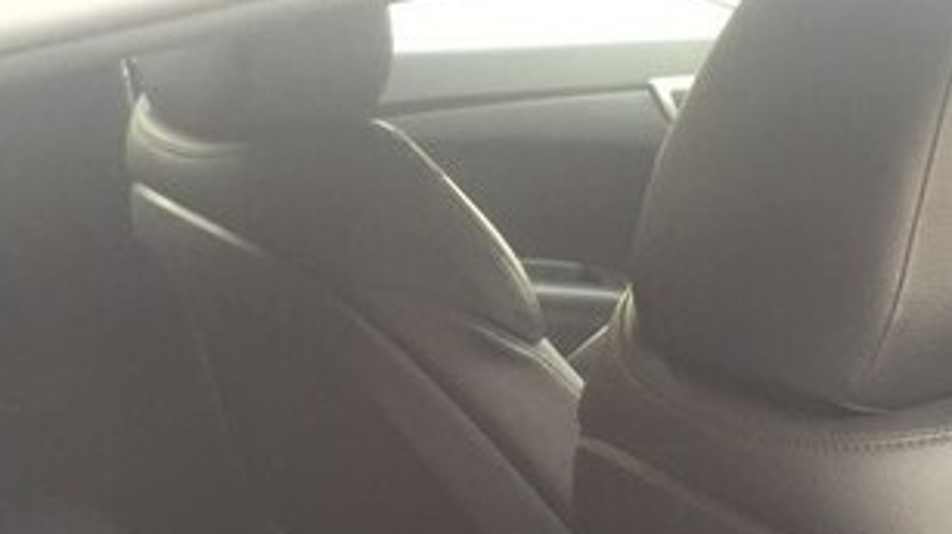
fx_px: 1715
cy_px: 703
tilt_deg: -27.3
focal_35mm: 68
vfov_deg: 16.6
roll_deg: -2.0
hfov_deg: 31.0
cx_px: 546
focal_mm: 4.15
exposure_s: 1/33
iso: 125
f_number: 2.2
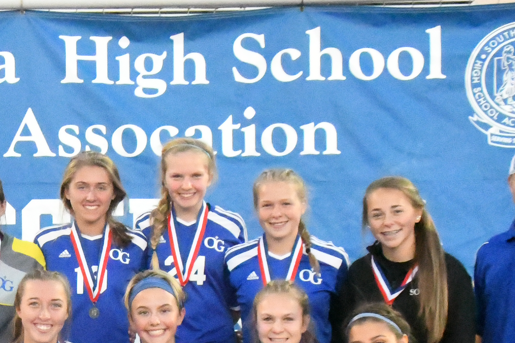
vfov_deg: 11.5
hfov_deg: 17.1
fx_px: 1674
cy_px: 376
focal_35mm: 117
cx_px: -2
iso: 40000
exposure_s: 1/4000
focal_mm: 28
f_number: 5
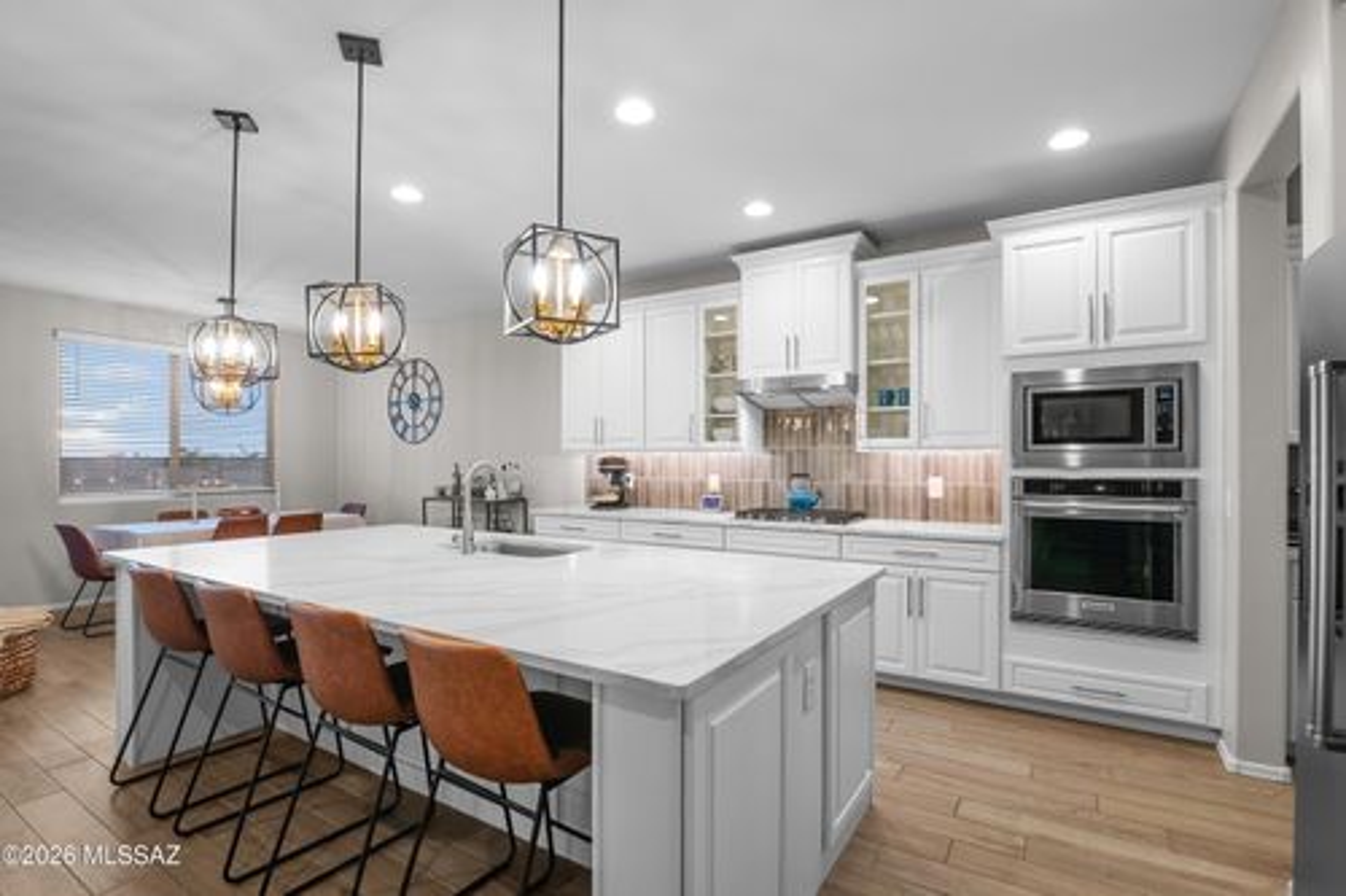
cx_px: 673
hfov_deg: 93.3
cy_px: 448
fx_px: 635
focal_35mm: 17
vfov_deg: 70.4
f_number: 14
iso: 1250
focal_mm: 17
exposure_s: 1/4
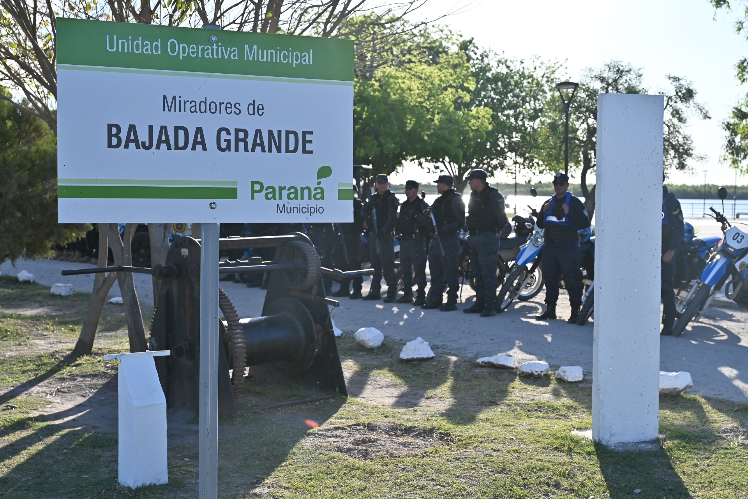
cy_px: 250
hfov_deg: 41.1
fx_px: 997
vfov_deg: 28.1
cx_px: 374
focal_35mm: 48
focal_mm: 48
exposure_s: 1/320
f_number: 6.3
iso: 100
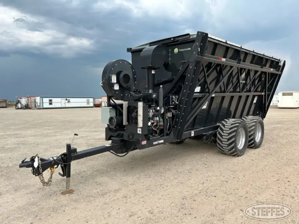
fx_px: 225
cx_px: 150
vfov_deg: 53.1
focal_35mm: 26
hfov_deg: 67.3
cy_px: 112
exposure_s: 1/1412
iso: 50
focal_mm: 5.7
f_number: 1.5
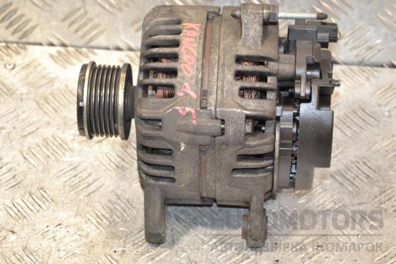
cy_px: 132
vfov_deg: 13.0
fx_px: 1155
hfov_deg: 19.5
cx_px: 198
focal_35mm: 105
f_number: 5.3
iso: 800
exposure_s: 1/80
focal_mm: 70
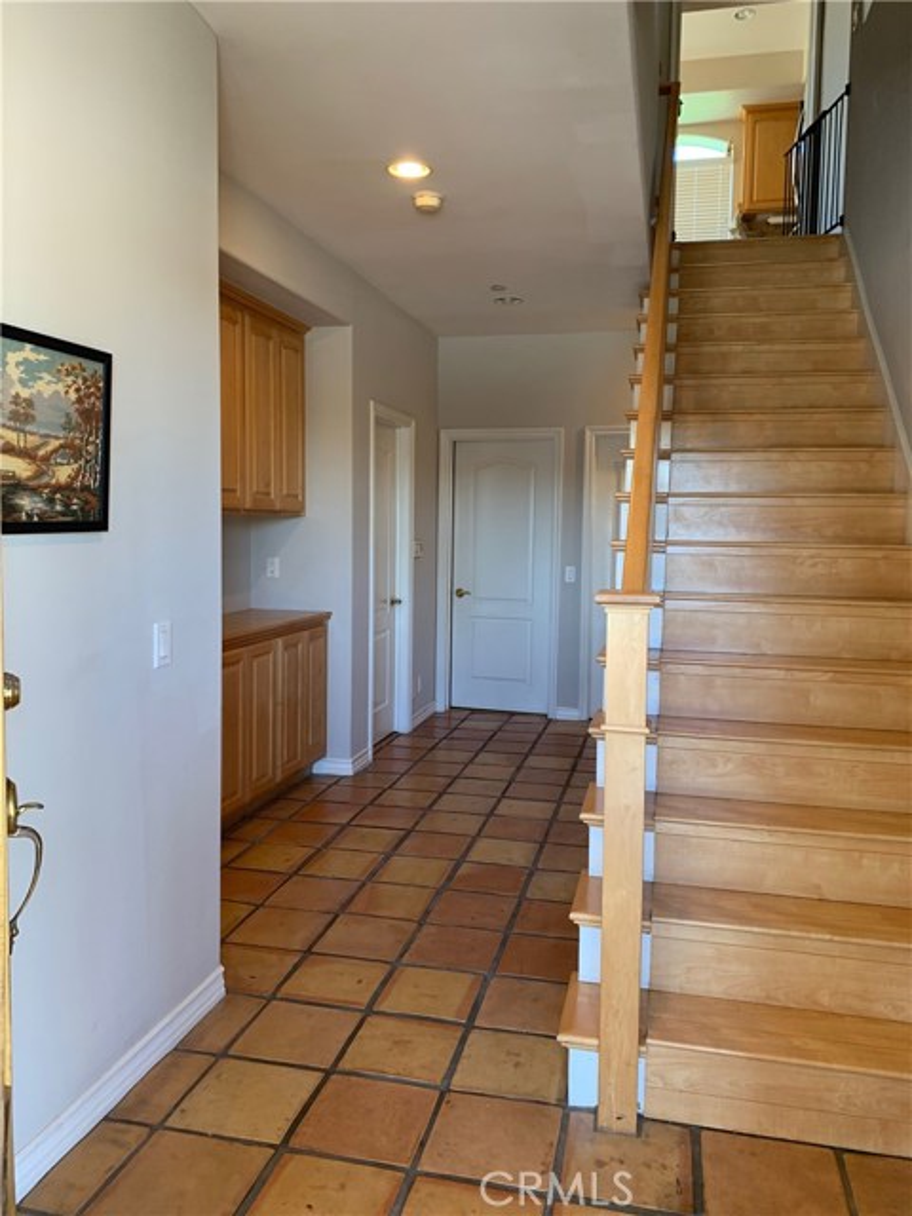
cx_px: 456
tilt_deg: -2.9
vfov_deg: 67.3
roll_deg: -1.0
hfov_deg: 53.1
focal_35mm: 26
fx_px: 913
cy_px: 608
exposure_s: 1/60
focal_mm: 4.25
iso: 80
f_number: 1.8
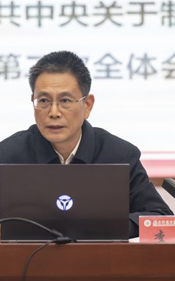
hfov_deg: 4.2
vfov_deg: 6.7
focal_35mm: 313
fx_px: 2391
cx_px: 62
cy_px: 138
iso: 1250
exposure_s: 1/160
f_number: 4
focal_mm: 200
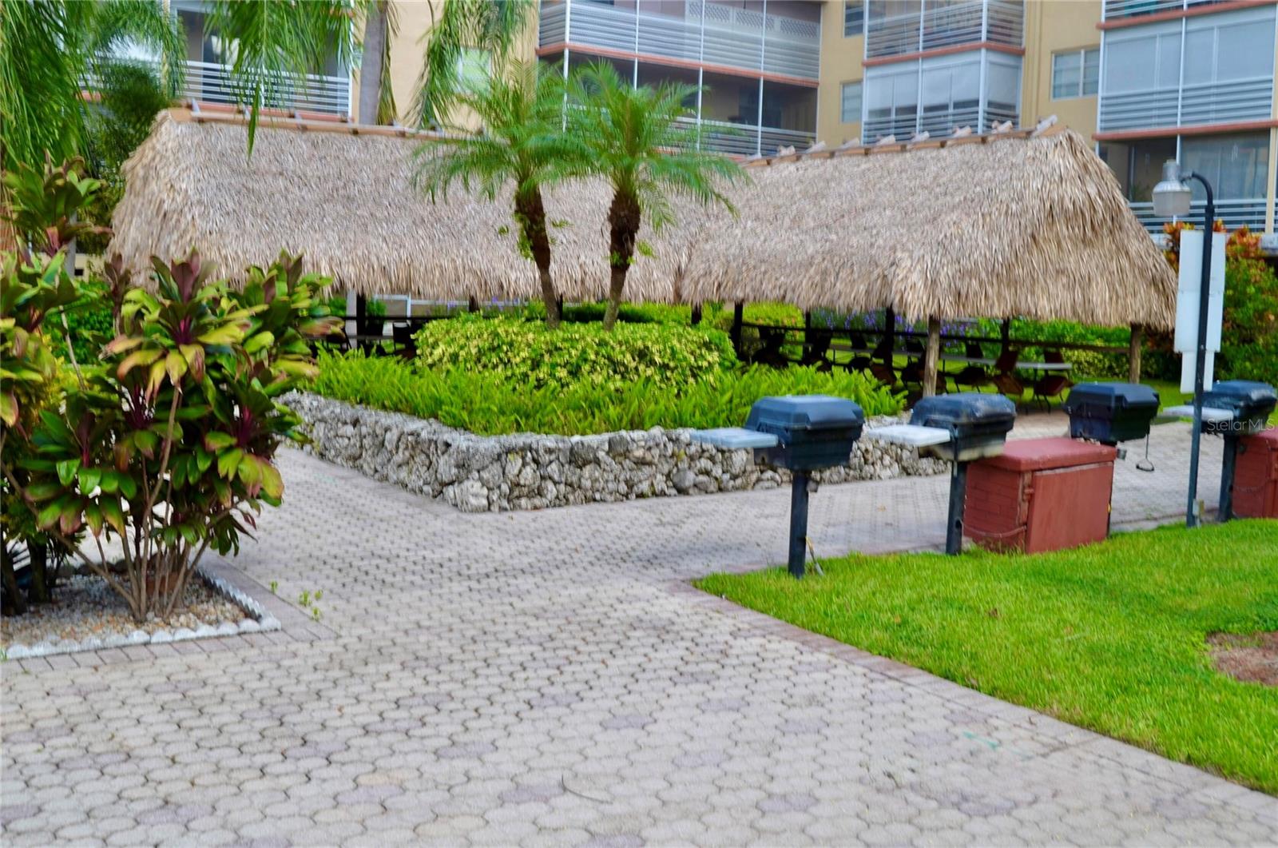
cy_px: 424
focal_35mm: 33
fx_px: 1169
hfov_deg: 57.3
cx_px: 639
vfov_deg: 39.8
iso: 100
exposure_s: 1/125
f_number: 6.3
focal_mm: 22
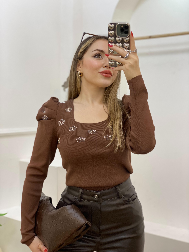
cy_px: 126
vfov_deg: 36.8
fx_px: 379
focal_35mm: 52
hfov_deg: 28.0
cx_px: 94
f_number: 2
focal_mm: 6
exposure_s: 1/100
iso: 100
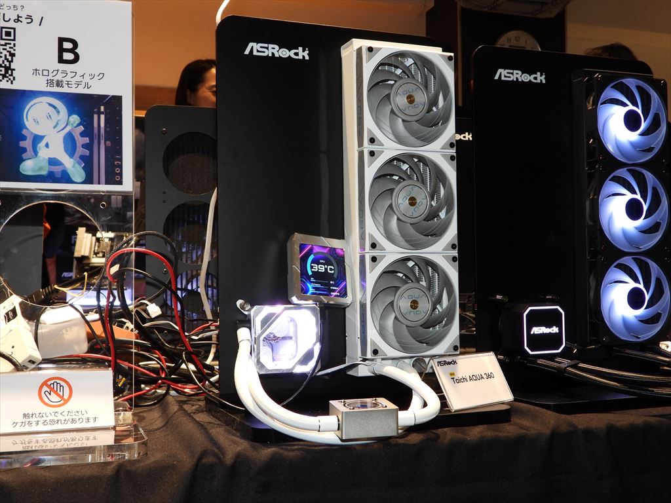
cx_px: 336
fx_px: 795
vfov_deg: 35.1
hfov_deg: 45.8
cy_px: 252
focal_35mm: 41
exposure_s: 1/30
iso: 200
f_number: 3.2
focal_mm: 7.4
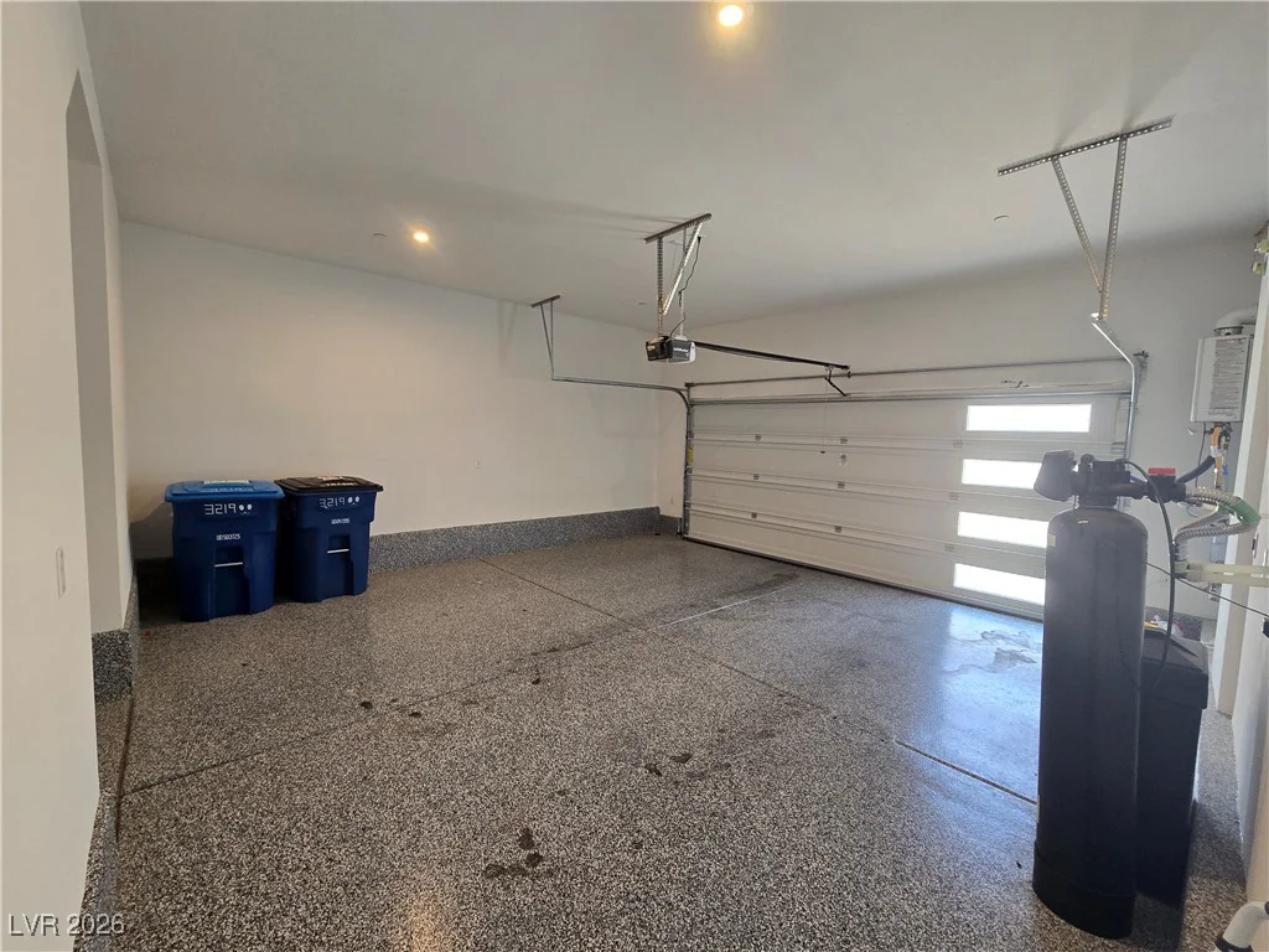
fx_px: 477
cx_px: 634
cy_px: 476
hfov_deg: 106.2
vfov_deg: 89.9
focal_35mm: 13
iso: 200
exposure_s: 1/60
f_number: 2.2
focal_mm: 2.2
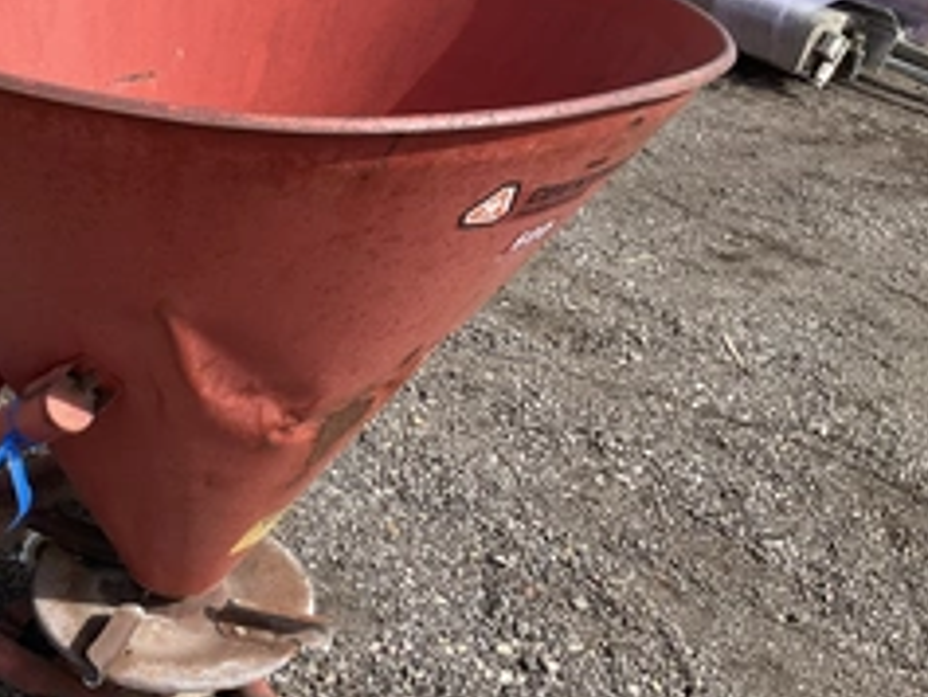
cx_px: 215
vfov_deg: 29.7
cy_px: 348
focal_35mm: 49
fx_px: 1314
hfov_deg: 37.8
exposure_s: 1/962
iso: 25
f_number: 1.8
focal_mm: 3
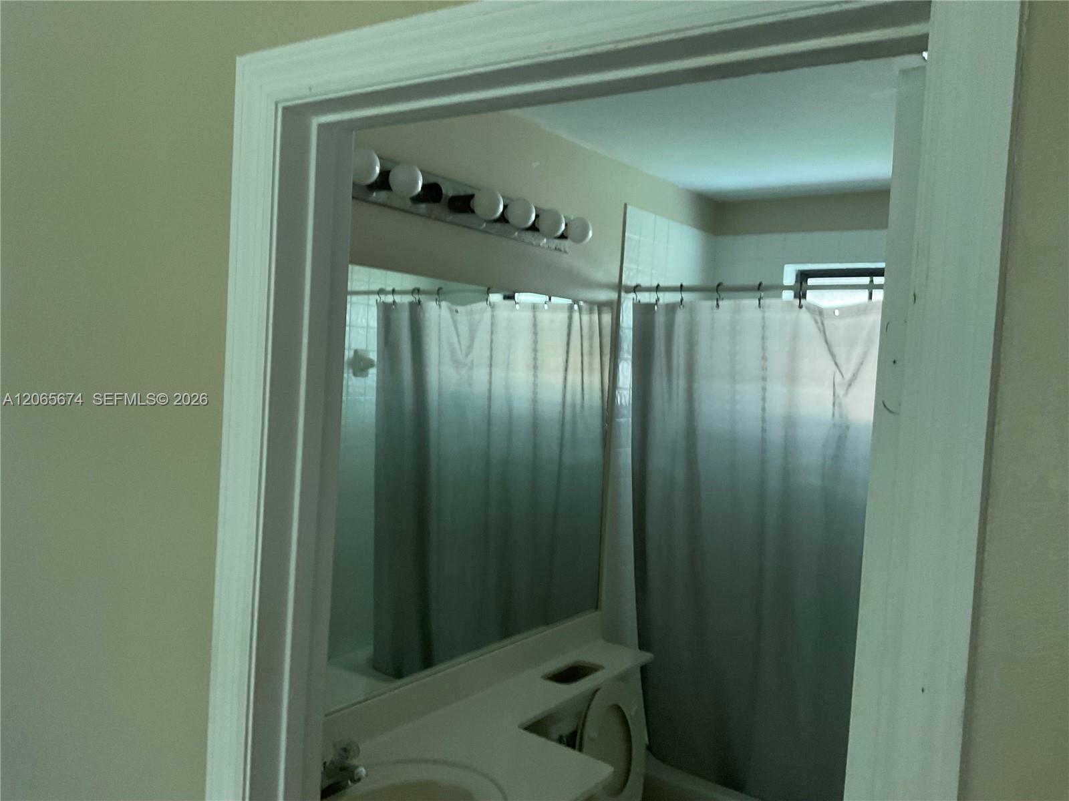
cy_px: 400
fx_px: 896
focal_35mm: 29
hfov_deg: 61.7
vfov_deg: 48.2
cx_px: 534
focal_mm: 3
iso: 250
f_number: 1.8
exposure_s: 1/40
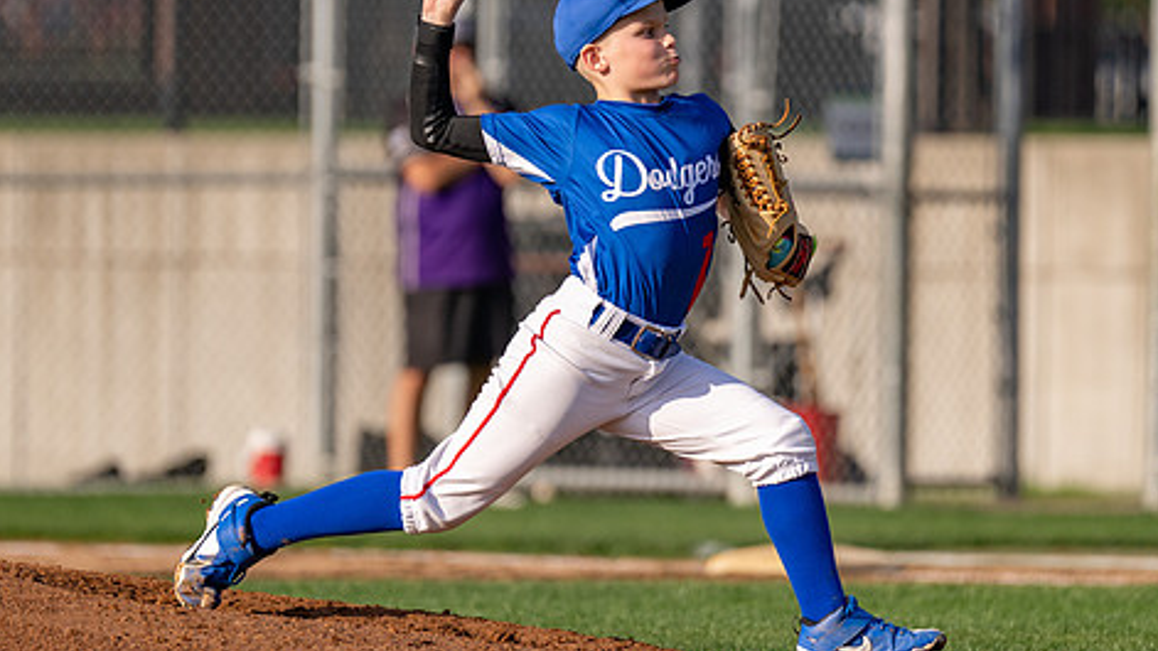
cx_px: 577
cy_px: 197
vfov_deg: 2.7
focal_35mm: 452
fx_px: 13880
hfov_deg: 4.8
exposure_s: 1/4000
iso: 250
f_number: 2.8
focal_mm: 200
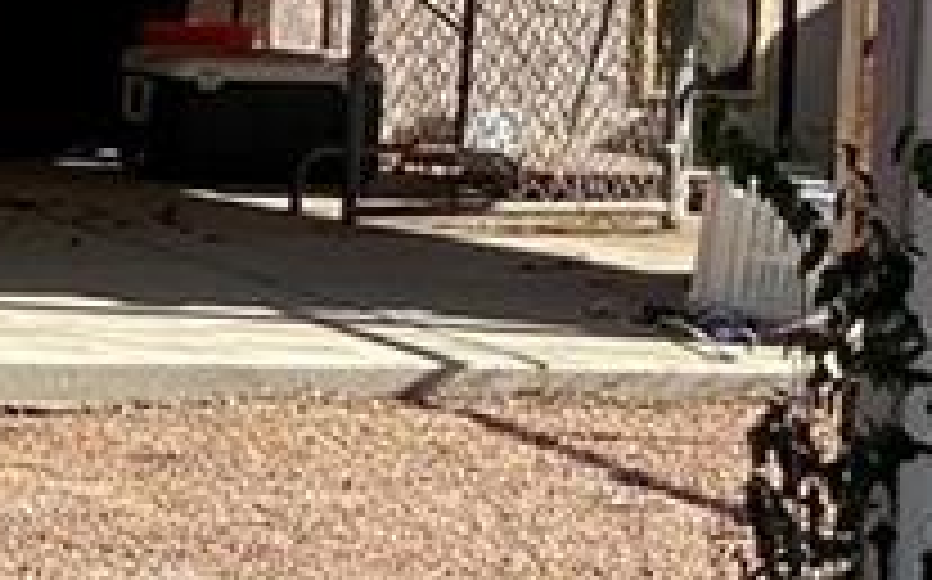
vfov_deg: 6.8
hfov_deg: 8.3
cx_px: -2305
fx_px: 4873
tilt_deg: -5.1
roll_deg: -0.2
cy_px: 166
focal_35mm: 192
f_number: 1.8
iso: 32
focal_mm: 4.25
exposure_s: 1/1543
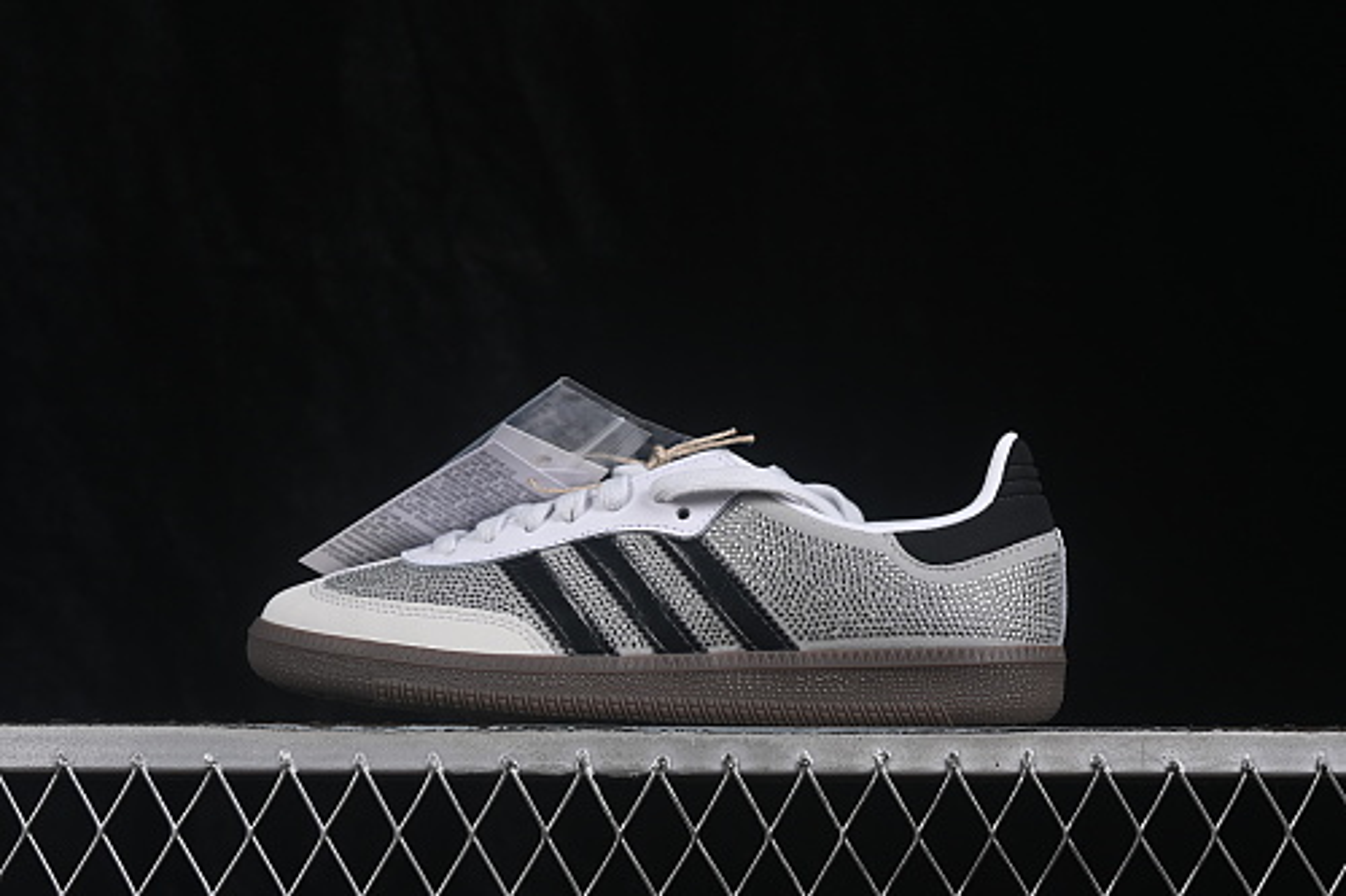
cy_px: 448
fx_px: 2803
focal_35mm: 75
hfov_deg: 27.0
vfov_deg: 18.2
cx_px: 673
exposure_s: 1/80
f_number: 8
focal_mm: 50
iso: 160
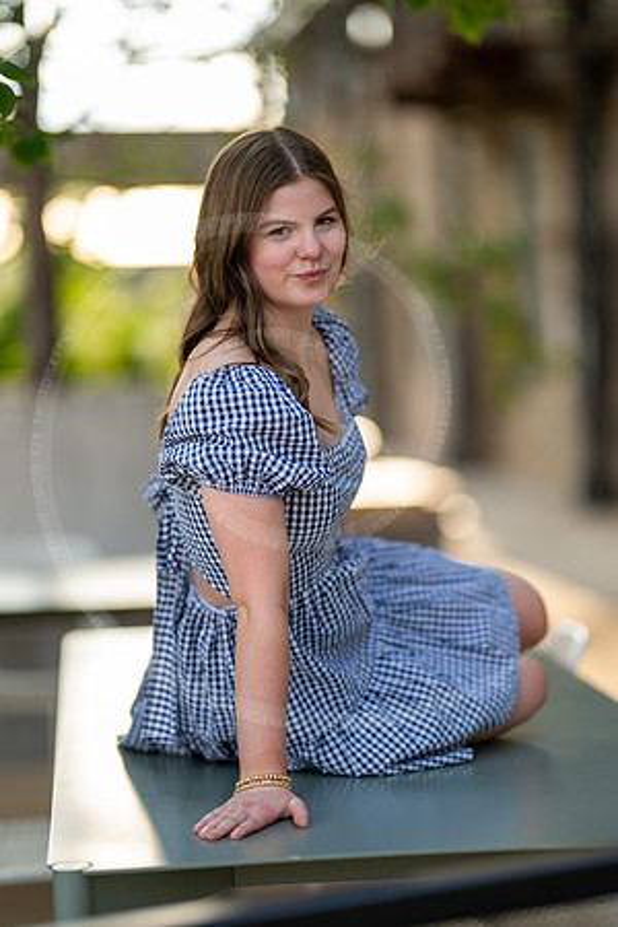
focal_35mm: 85
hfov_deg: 16.1
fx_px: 2189
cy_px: 464
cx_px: 309
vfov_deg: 23.9
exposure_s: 1/1600
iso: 200
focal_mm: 85
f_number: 1.2
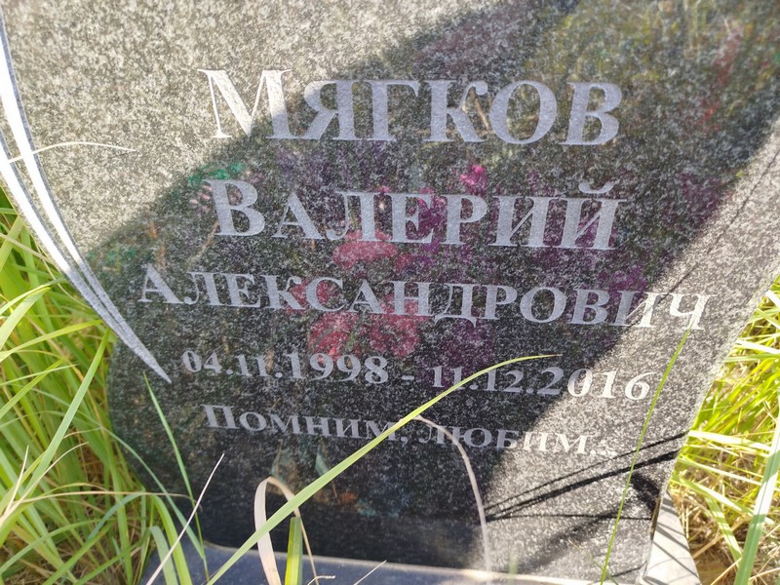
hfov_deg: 71.6
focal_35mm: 24
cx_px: 390
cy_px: 292
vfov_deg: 56.8
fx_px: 541
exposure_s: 1/100
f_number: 1.7
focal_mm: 5.31
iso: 50
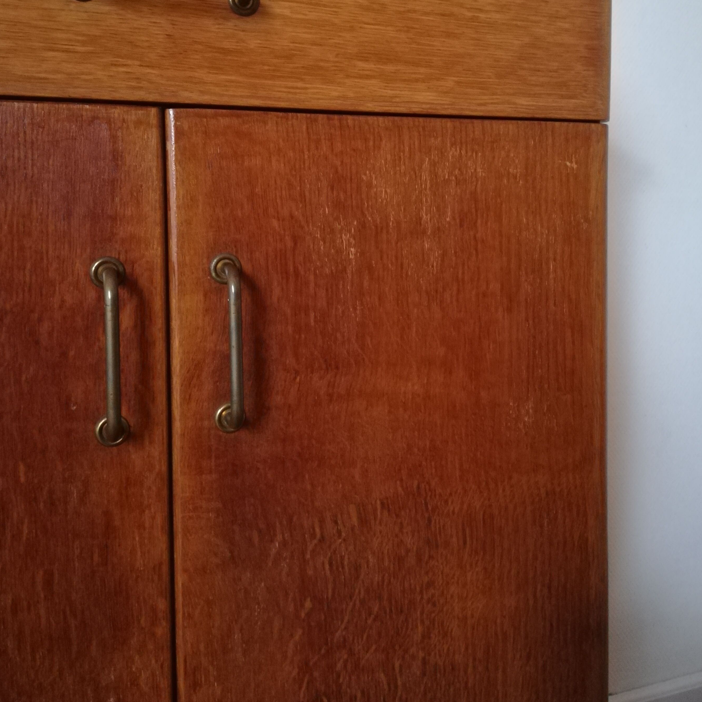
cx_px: 374
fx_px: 780
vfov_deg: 48.0
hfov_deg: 48.4
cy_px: 258
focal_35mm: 34
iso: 1250
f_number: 2.2
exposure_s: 1/14.3
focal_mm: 3.83
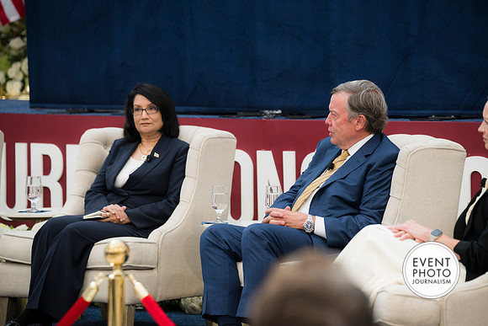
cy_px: 163
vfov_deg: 9.2
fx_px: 2034
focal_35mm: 150
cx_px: 244
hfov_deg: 13.7
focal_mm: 150
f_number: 4
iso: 250
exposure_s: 1/160
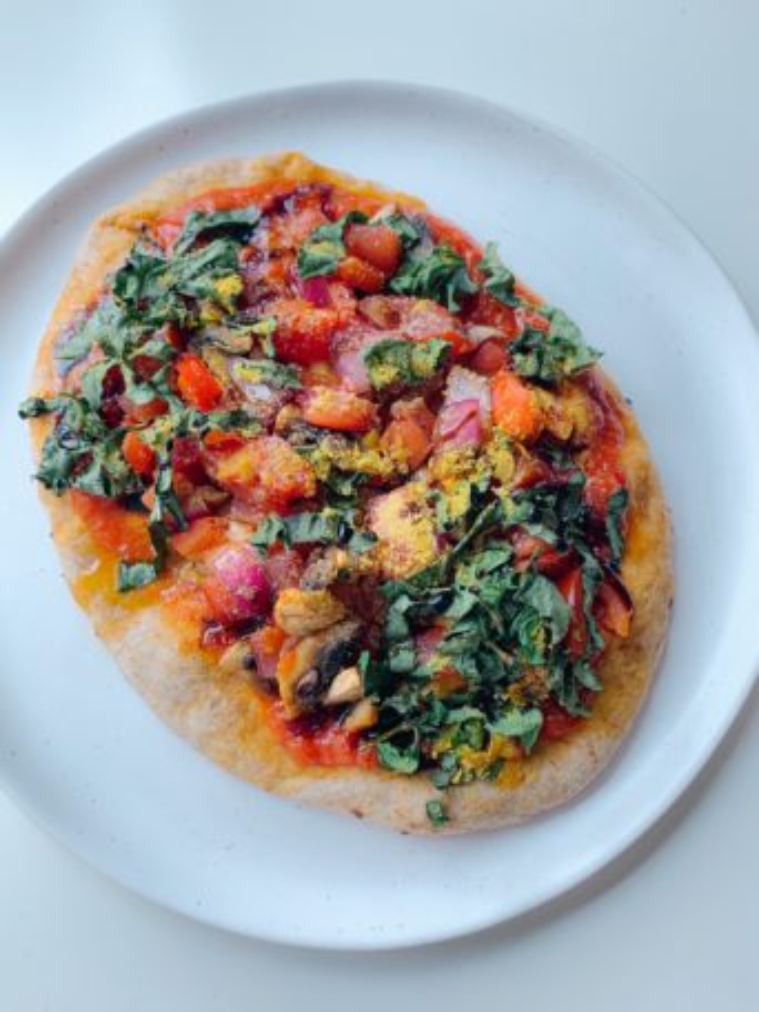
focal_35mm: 26
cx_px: 380
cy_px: 506
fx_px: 760
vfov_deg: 67.3
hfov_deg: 53.1
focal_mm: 4.25
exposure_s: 1/80
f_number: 1.8
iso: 100
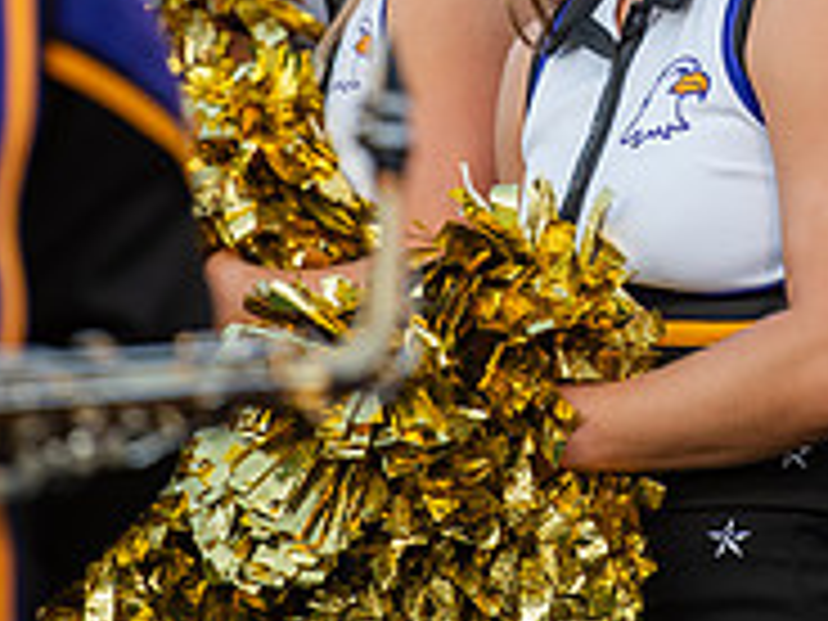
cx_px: 729
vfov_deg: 2.5
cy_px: -101
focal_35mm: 606
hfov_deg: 3.3
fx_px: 14495
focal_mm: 200
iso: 250
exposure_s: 1/500
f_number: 3.2
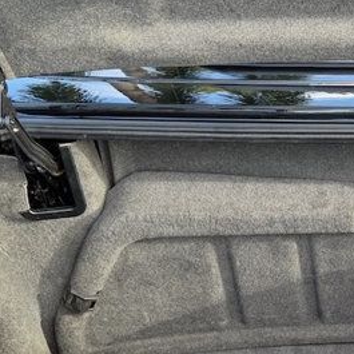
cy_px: 313
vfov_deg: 20.7
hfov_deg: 19.8
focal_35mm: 82
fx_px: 949
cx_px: 426
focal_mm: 6.76
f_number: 1.78
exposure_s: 1/180
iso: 80
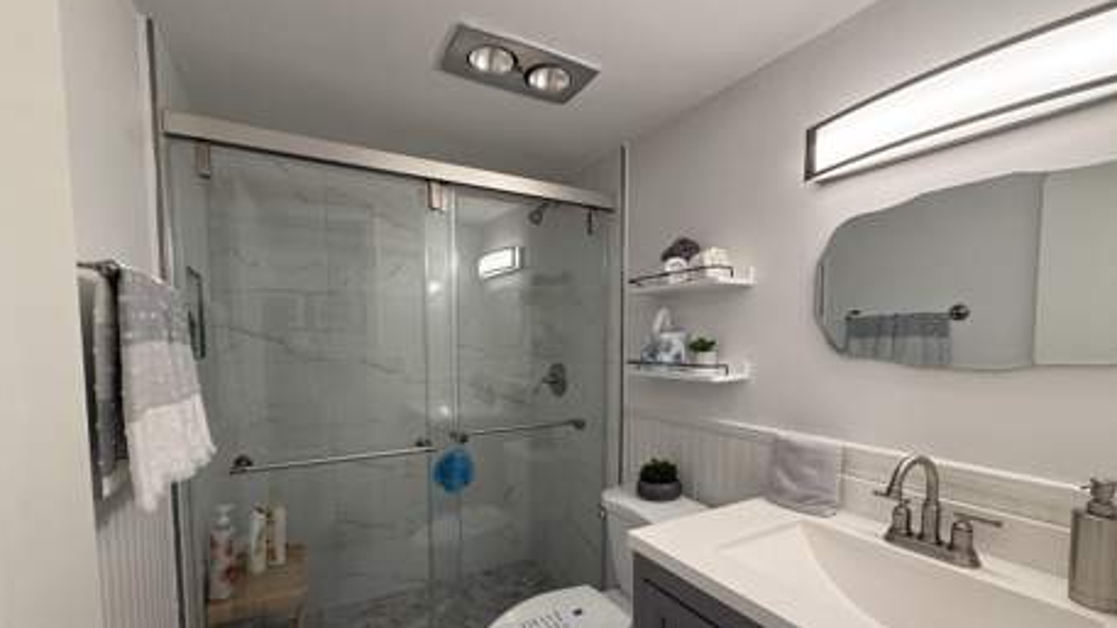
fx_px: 474
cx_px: 562
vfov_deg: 66.5
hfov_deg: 99.4
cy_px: 373
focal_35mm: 16
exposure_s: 1/120
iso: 160
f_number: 2.2
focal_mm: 2.22
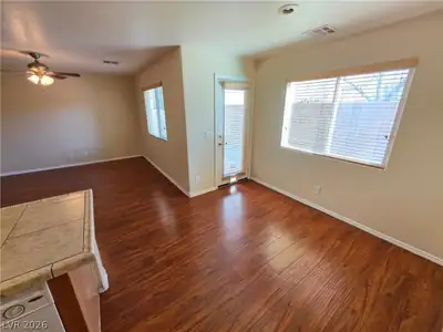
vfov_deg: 89.9
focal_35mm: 13
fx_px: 166
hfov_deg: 106.2
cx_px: 222
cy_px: 166
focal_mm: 2.2
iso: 100
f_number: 1.9
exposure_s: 1/120
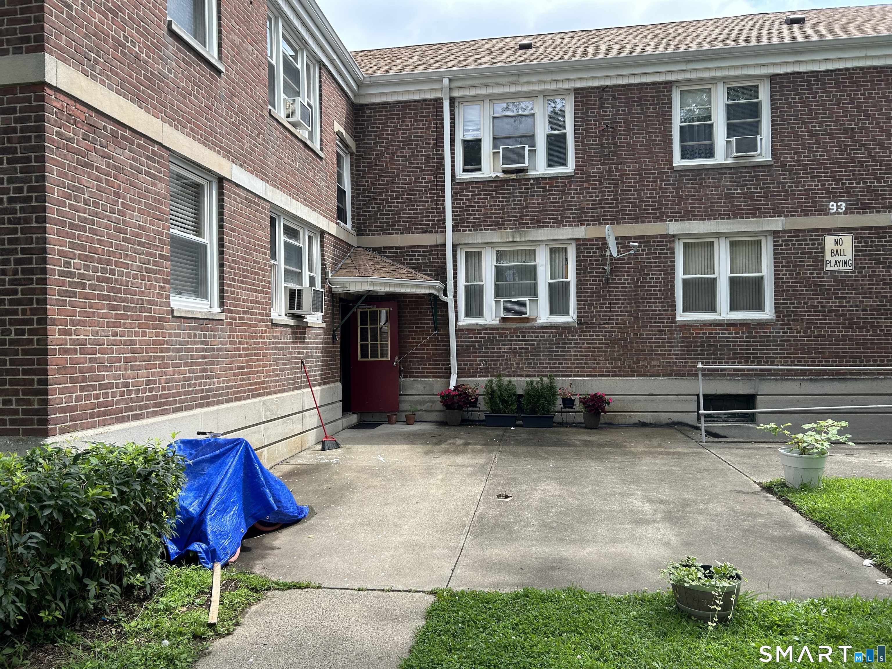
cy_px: 334
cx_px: 446
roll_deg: +1.9
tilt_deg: +1.1
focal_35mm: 26
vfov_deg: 53.1
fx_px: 670
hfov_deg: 67.3
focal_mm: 5.7
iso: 50
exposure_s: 1/1183
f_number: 1.5
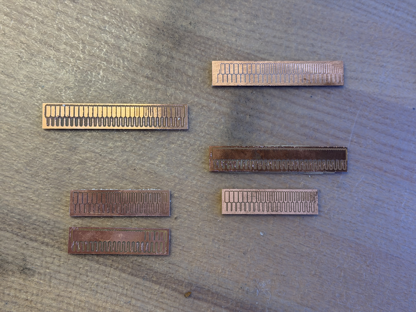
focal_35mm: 48
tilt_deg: -83.2
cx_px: 208
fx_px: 577
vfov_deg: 30.3
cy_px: 156
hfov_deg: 39.7
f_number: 1.78
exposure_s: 1/60
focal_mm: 6.76
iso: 80
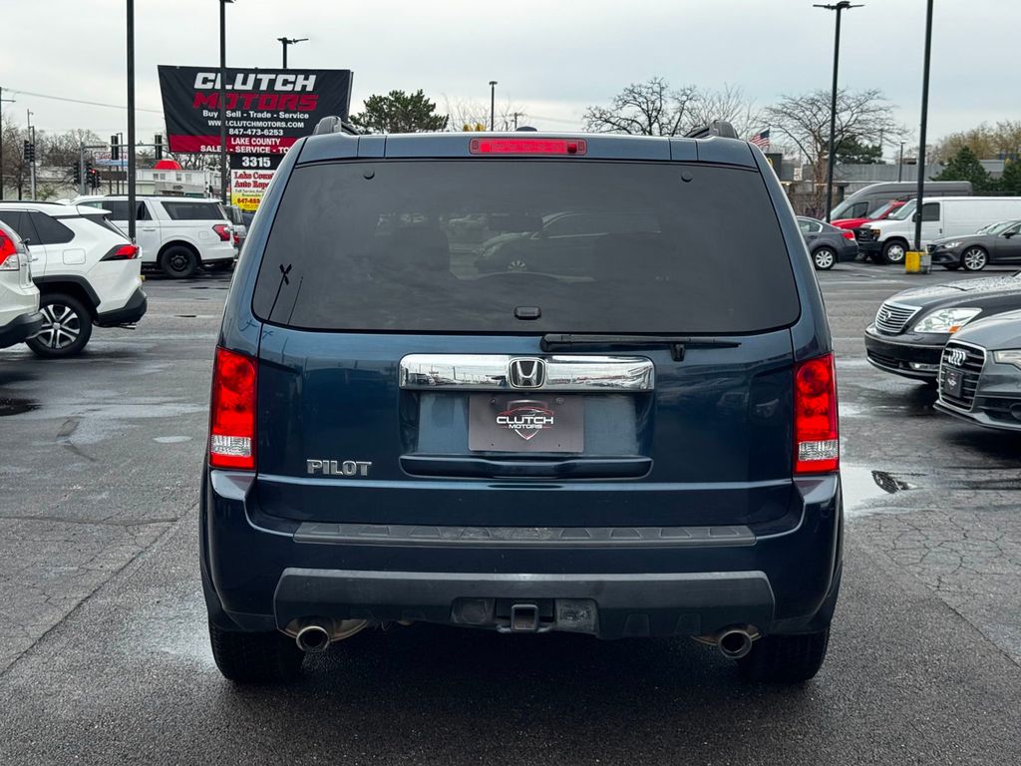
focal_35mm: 48
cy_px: 383
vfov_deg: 30.3
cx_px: 510
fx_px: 1416
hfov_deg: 39.7
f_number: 1.78
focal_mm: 6.76
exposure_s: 1/1287
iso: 64
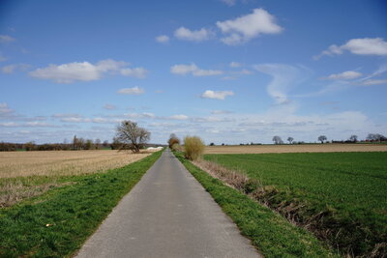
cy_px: 129
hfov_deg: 54.4
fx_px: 376
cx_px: 194
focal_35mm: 35
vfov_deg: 37.9
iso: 100
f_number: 11
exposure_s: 1/200
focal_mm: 35
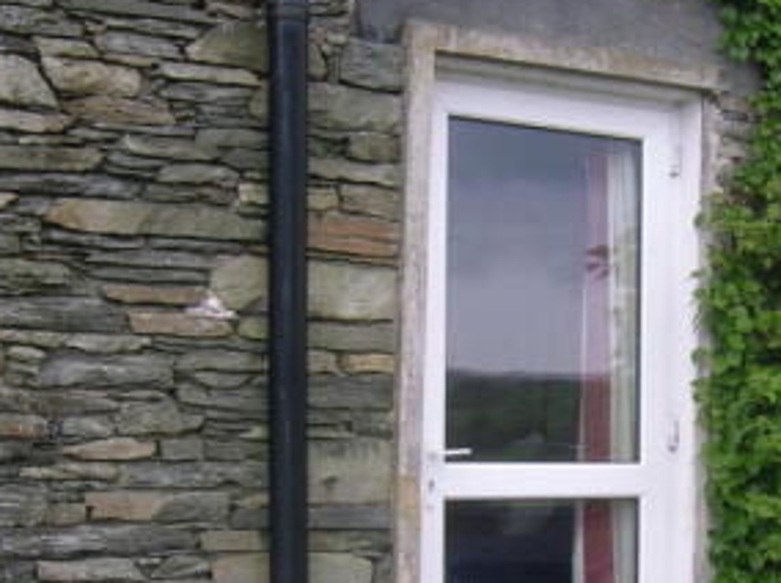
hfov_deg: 27.4
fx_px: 1577
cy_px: 494
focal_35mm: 70
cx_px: 602
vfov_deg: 20.6
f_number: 4.9
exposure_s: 1/106
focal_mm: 5.7
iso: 71
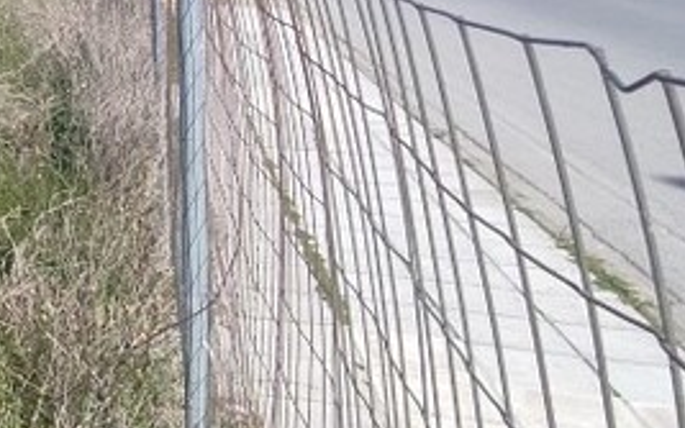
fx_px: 1139
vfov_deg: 19.8
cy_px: -103
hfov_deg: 25.5
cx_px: -331
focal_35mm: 61
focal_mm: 1.6
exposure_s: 1/991
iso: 50
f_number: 2.2
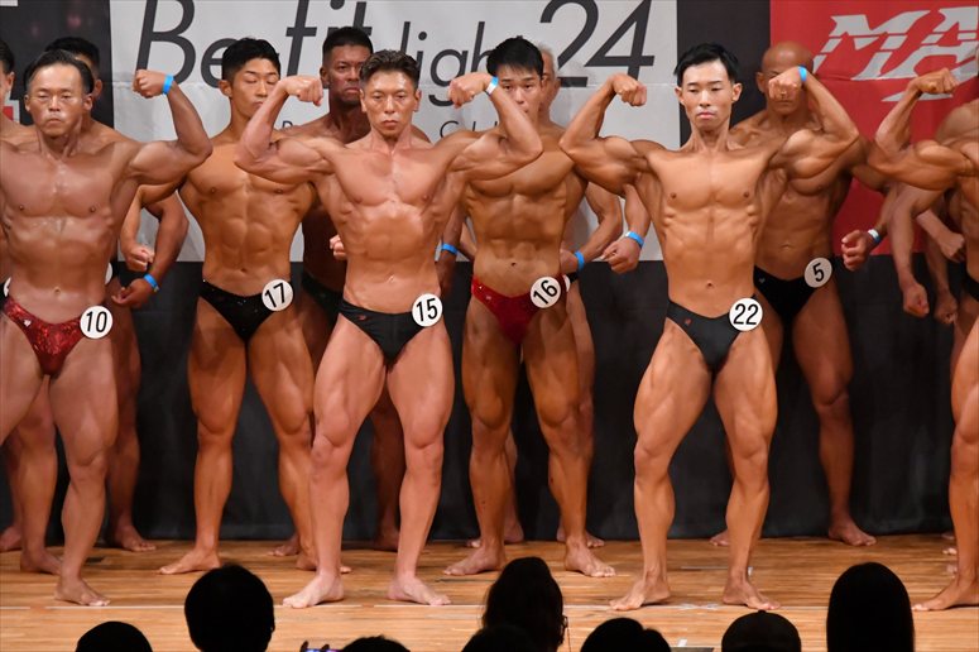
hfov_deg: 7.2
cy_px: 326
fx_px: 7747
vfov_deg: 4.8
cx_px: 490
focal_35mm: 285
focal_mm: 190
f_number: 5.6
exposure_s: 1/400
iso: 8000
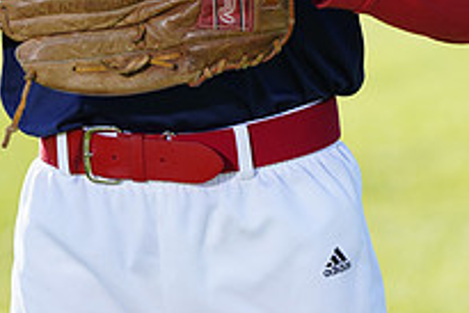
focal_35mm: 490
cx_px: 200
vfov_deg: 2.8
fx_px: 6388
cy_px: -238
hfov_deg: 4.2
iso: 100
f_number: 5
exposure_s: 1/250
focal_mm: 173
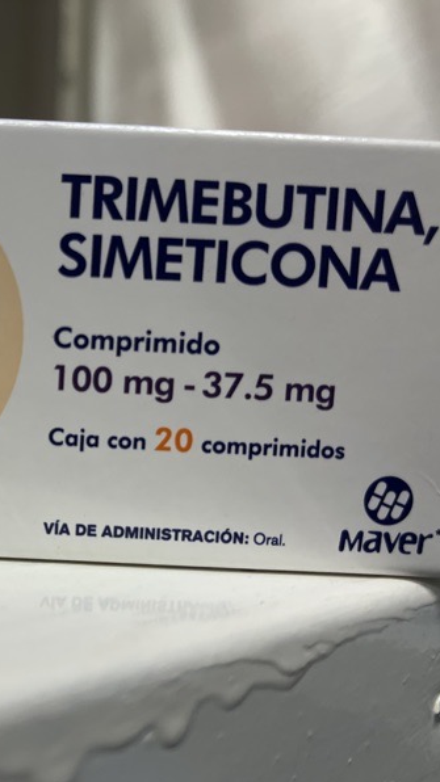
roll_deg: -3.0
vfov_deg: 52.8
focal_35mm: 38
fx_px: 789
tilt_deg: -5.0
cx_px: 33
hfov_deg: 29.7
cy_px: 392
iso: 250
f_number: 1.6
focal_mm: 5.1
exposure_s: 1/60
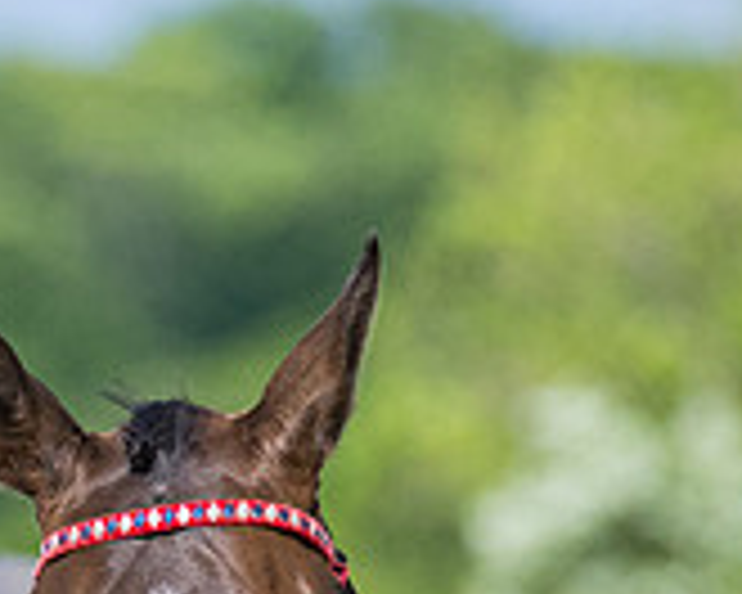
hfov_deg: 1.4
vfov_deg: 1.1
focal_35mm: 1402
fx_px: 30788
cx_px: 1069
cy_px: 761
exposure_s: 1/5000
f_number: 4
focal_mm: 200
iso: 400
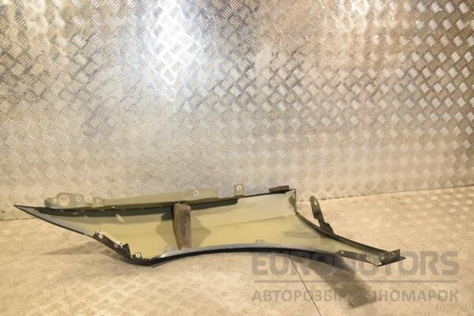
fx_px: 415
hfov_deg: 59.5
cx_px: 237
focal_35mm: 32
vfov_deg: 41.7
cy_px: 158
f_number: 6.3
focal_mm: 21
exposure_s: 1/200
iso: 800
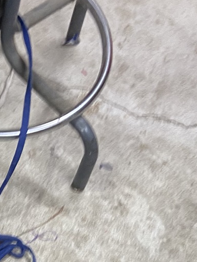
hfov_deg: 13.5
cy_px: 362
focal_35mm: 104
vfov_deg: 17.5
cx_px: -92
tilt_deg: -67.5
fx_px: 789
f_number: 1.8
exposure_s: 1/60
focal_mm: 4.25
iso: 100
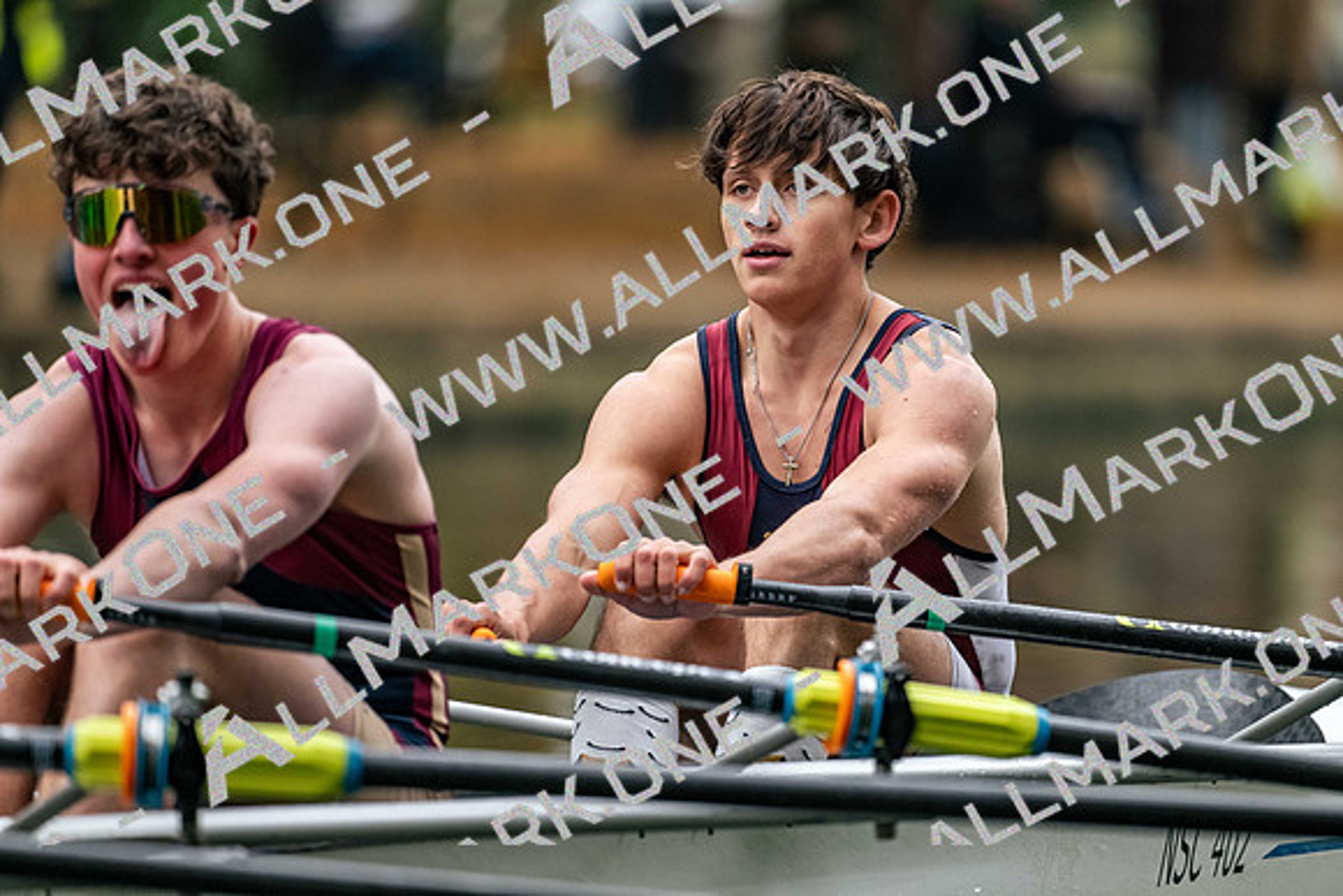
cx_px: 672
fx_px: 14925
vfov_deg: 3.4
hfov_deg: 5.2
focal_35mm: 400
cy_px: 448
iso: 2800
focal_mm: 400
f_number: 4.5
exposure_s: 1/2500
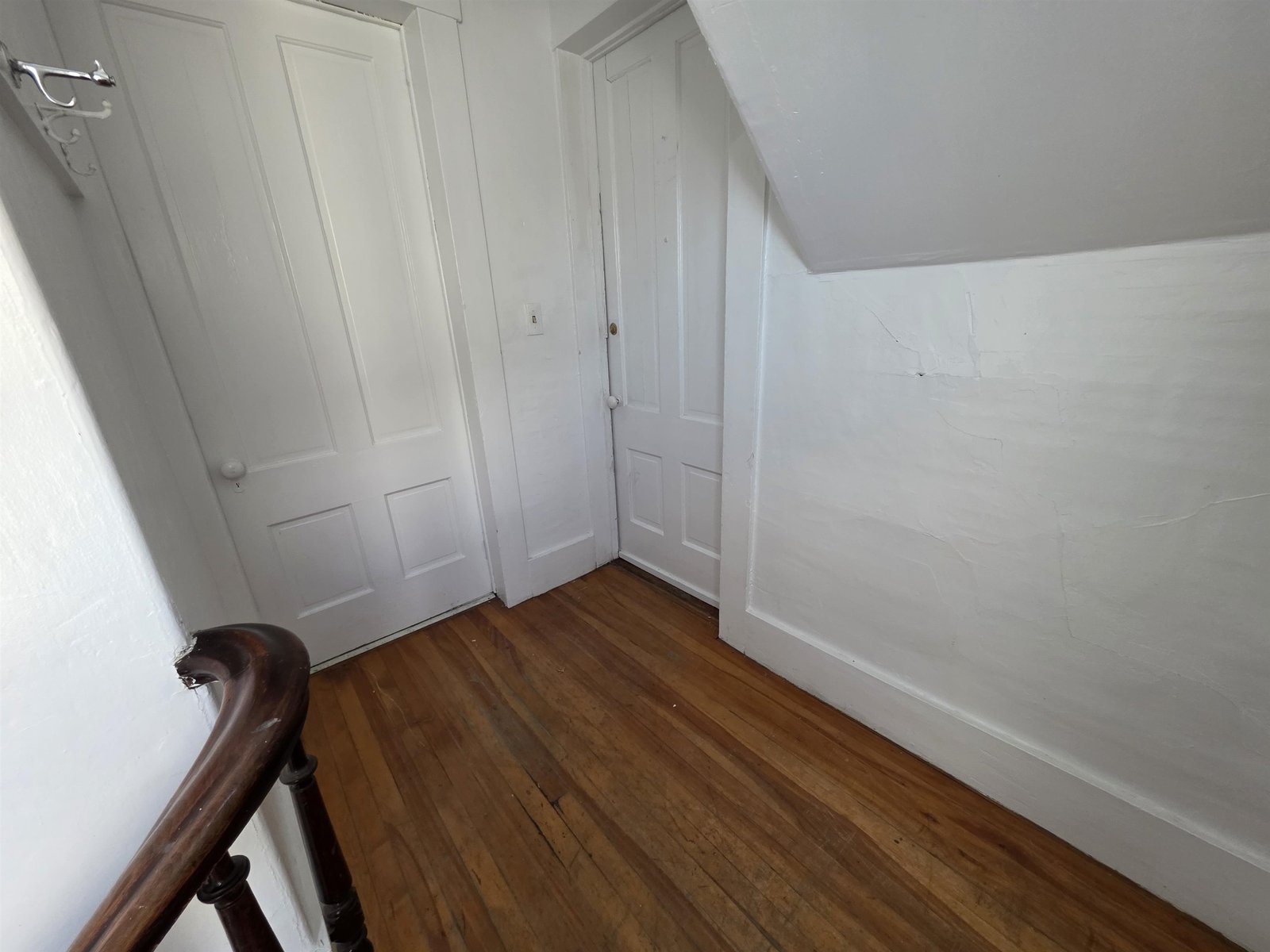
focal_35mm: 13
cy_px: 476
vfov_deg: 89.9
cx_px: 635
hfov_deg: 106.2
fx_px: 477
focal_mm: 2.2
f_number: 1.9
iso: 200
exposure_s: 1/60
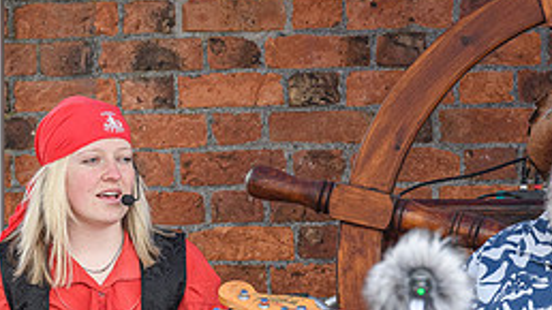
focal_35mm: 565
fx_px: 8268
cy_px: 234
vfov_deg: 2.1
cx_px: 120
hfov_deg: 3.8
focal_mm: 200
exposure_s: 1/400
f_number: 8
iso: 1400
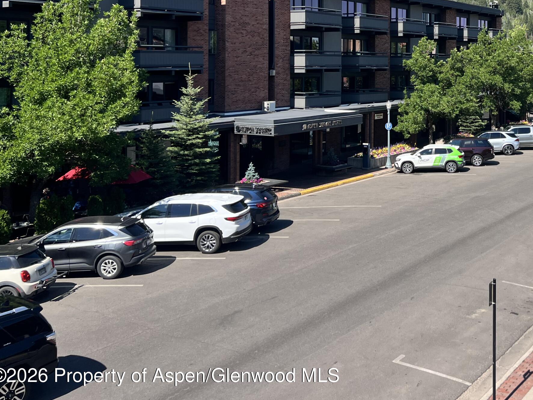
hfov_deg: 40.8
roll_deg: -1.2
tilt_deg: +2.6
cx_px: 441
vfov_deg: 31.8
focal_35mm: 44
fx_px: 678
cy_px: 68
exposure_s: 1/2353
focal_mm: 5.7
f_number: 1.5
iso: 50
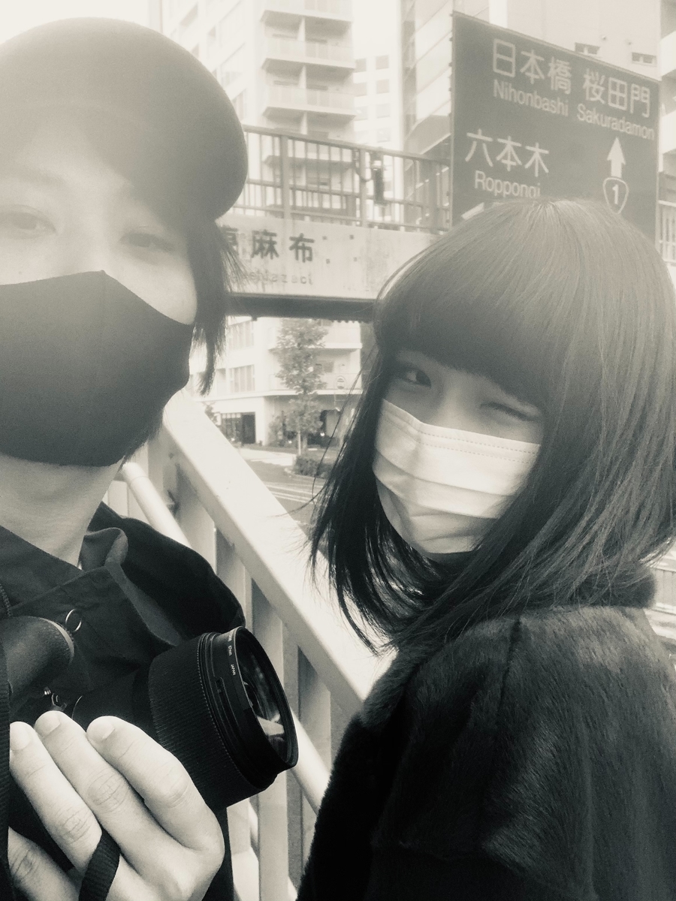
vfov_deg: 56.8
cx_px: 338
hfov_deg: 44.2
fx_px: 833
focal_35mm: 32
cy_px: 450
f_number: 2.2
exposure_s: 1/60
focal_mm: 2.87
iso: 100
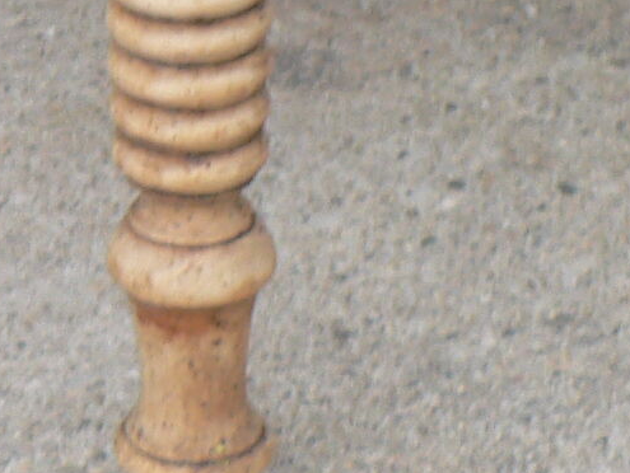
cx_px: 169
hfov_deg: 10.6
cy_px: -428
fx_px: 3388
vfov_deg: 7.7
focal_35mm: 186
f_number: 2.8
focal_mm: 6
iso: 80
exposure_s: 1/30
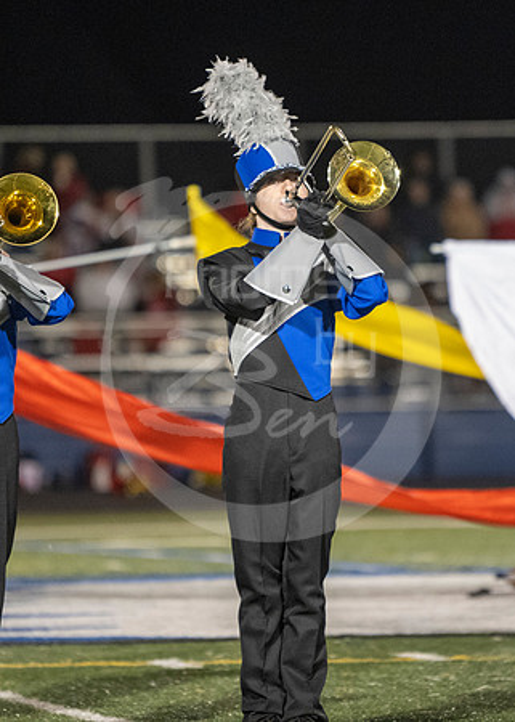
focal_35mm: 375
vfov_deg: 5.4
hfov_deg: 3.8
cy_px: 261
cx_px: 368
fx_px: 7683
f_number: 2.8
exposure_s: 1/500
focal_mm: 200
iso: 4000
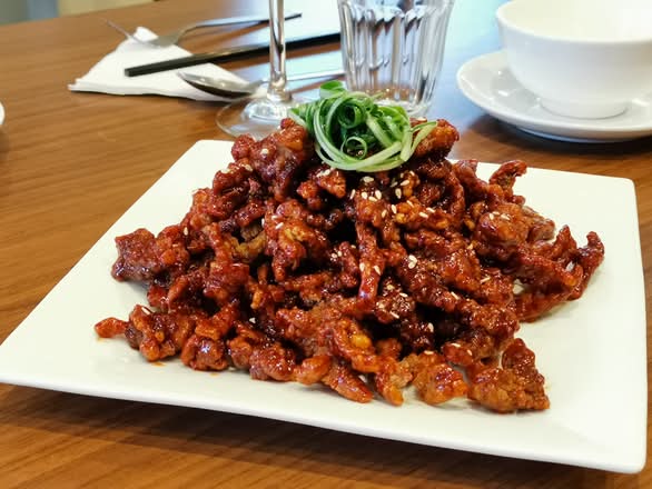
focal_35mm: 54
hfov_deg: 35.5
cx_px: 326
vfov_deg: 27.1
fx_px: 1018
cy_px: 244
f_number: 16
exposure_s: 1/50
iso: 400
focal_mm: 5.58
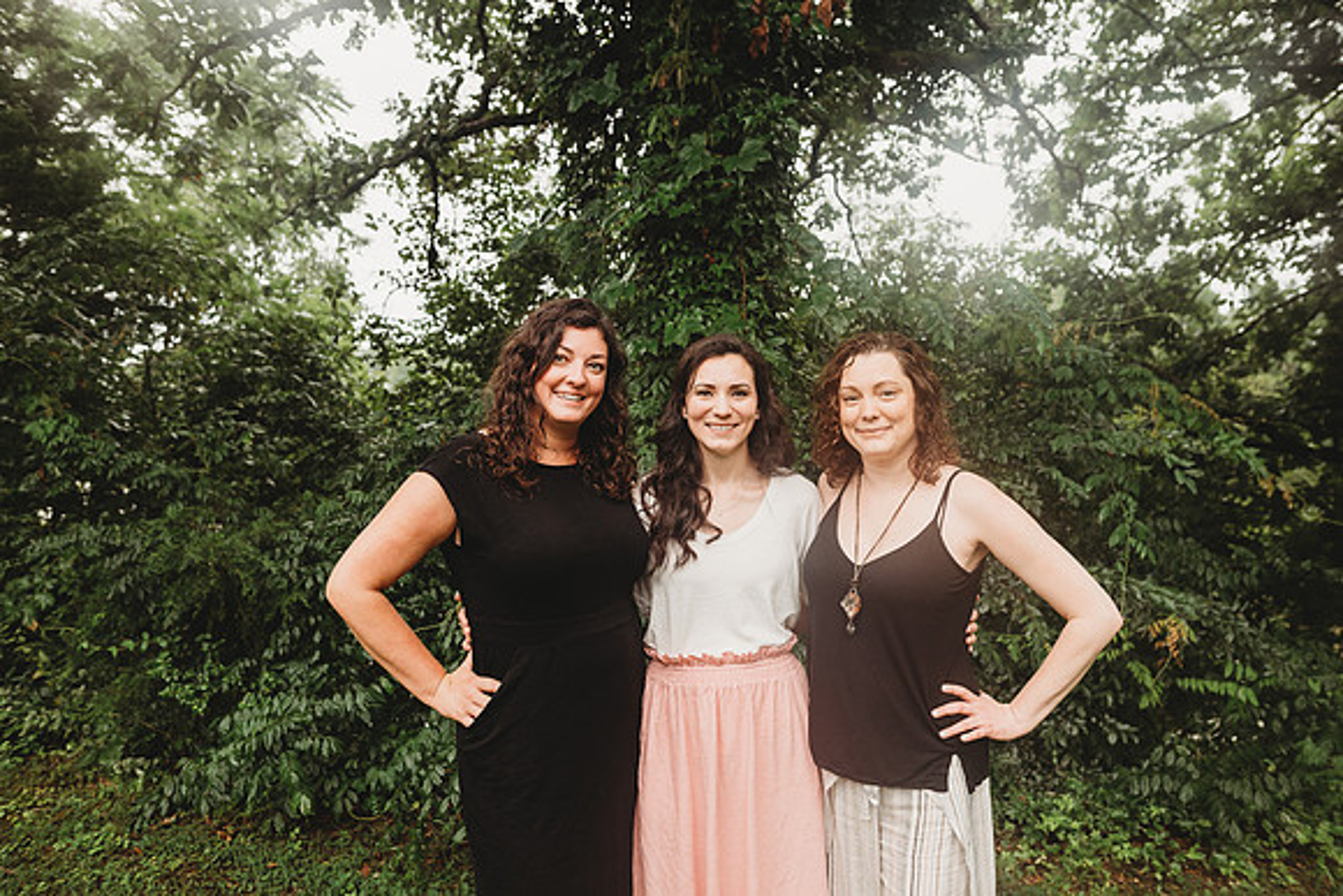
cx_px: 672
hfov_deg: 73.7
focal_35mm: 24
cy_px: 448
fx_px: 896
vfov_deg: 53.2
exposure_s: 1/160
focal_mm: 24
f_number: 3.5
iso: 400
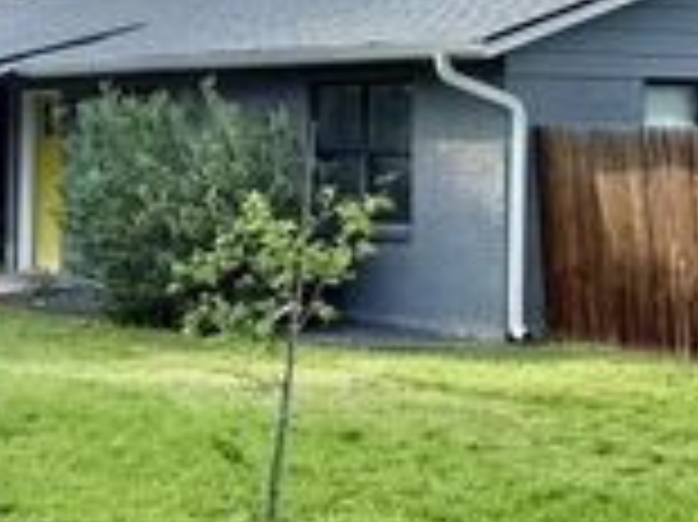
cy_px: 43
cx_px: 770
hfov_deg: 20.3
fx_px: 1854
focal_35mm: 92
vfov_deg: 15.8
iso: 80
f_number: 1.78
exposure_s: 1/3279
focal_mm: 6.76
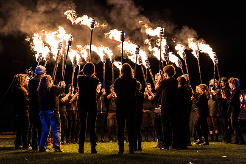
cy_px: 82
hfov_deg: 27.0
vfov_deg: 18.2
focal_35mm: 75
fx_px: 513
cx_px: 123
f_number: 4
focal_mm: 75
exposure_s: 1/125
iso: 360
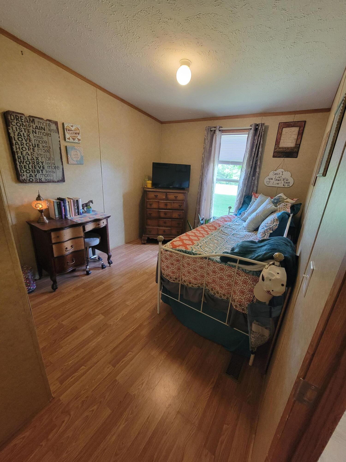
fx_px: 173
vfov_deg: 106.2
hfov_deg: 89.9
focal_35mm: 13
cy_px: 231
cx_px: 173
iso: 400
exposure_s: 1/60
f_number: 2.2
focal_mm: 2.2
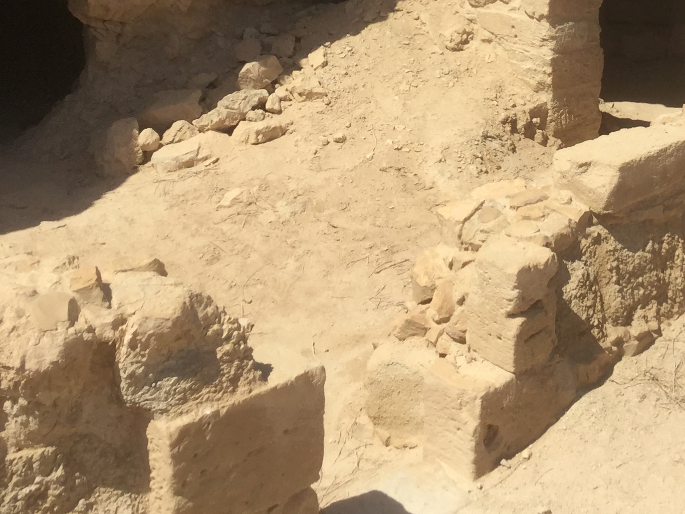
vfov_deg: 19.1
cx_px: 545
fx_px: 1465
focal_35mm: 74
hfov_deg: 25.9
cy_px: -53
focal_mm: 3.3
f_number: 2.4
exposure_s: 1/2146
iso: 25
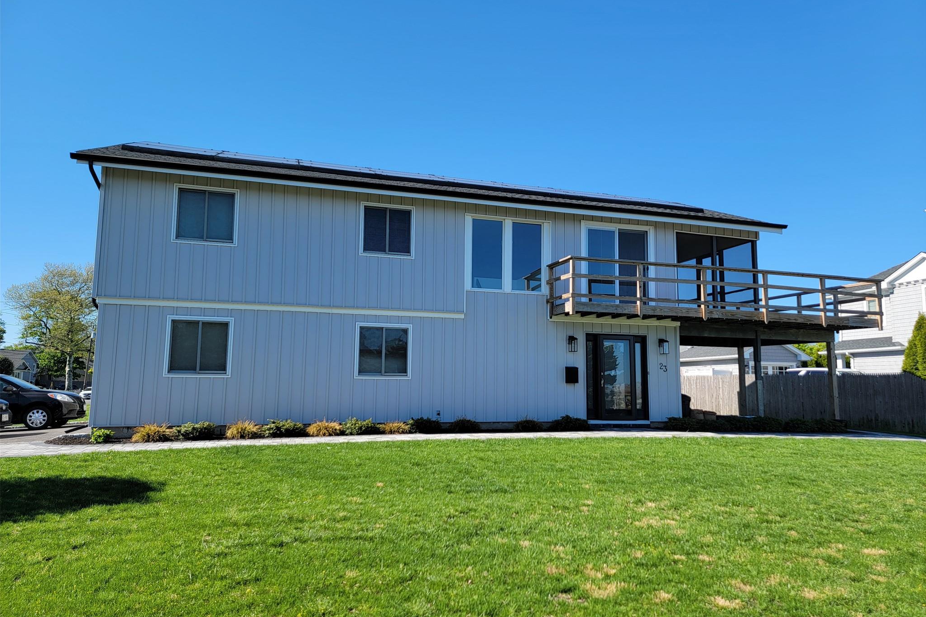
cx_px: 463
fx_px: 643
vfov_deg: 51.3
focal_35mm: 25
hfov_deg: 71.5
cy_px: 316
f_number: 1.8
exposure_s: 1/607
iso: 16
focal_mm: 6.7
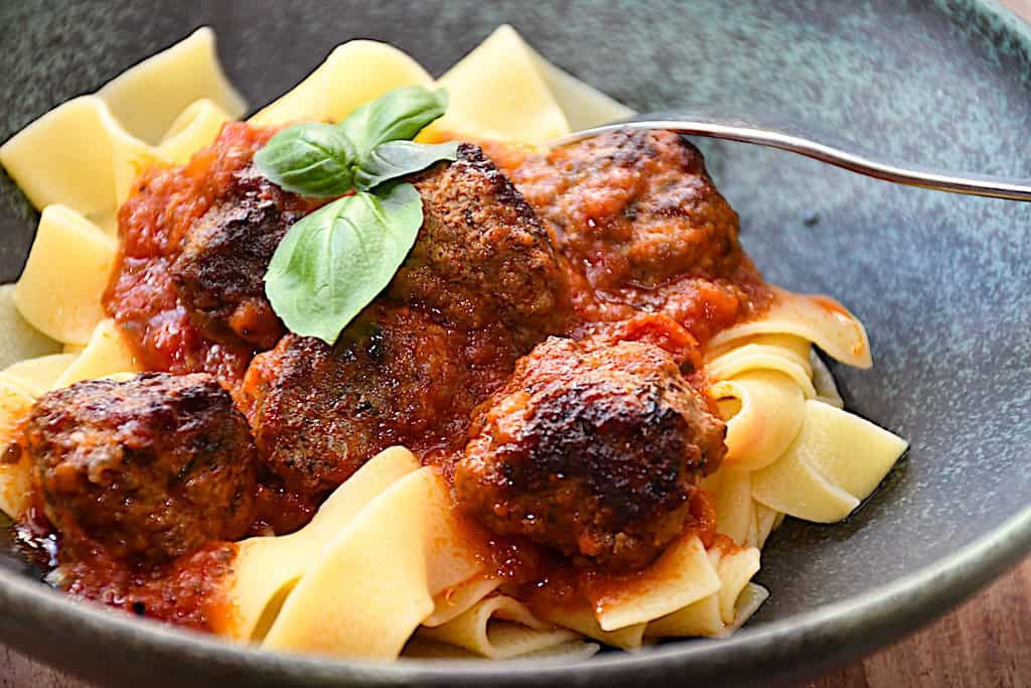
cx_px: 516
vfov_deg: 7.9
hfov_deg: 11.8
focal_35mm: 174
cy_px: 344
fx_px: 4984
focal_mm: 116
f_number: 5.6
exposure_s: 1/60
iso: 500
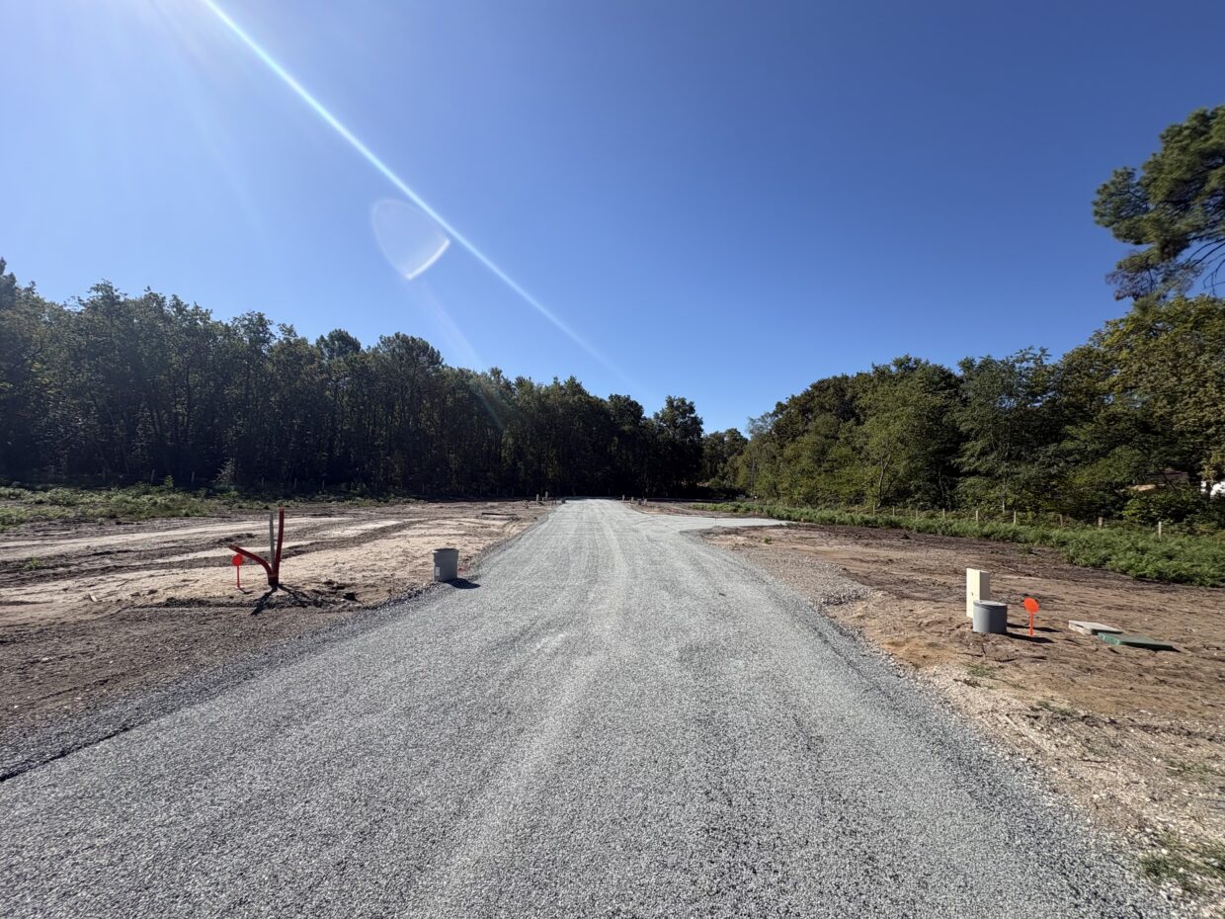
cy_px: 460
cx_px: 612
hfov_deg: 102.1
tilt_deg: +3.3
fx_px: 495
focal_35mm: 14
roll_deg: -2.0
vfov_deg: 85.7
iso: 50
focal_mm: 2.22
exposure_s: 1/2083
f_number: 2.2
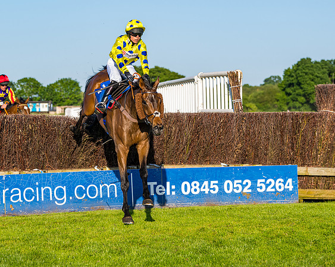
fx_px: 1384
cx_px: 138
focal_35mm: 140
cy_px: 113
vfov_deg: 11.0
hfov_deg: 13.8
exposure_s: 1/1250
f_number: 4
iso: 200
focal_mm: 86
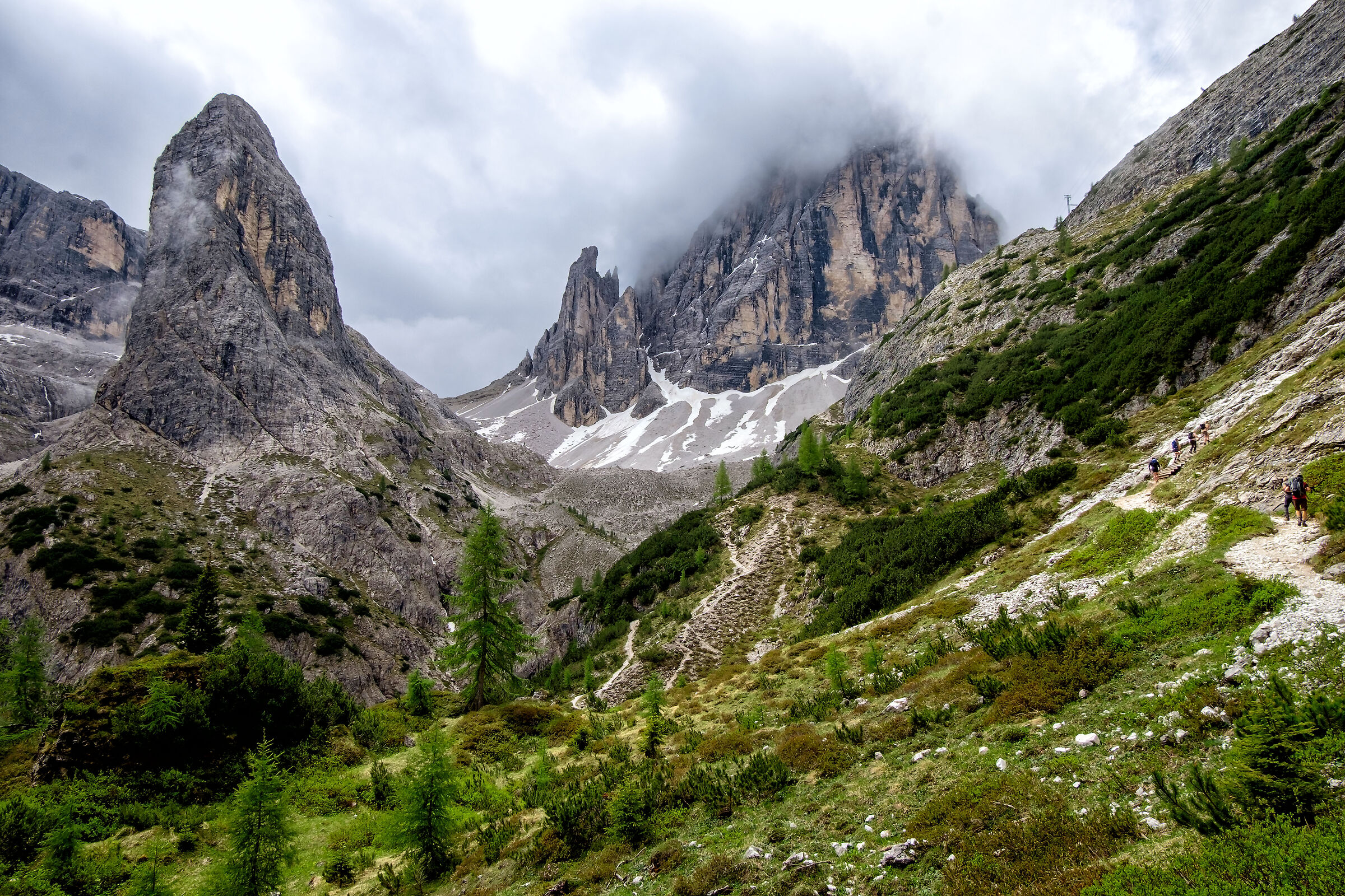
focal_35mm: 23
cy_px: 448
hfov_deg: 76.1
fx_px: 859
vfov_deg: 55.1
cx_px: 672
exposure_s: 1/160
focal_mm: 15
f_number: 14
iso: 200
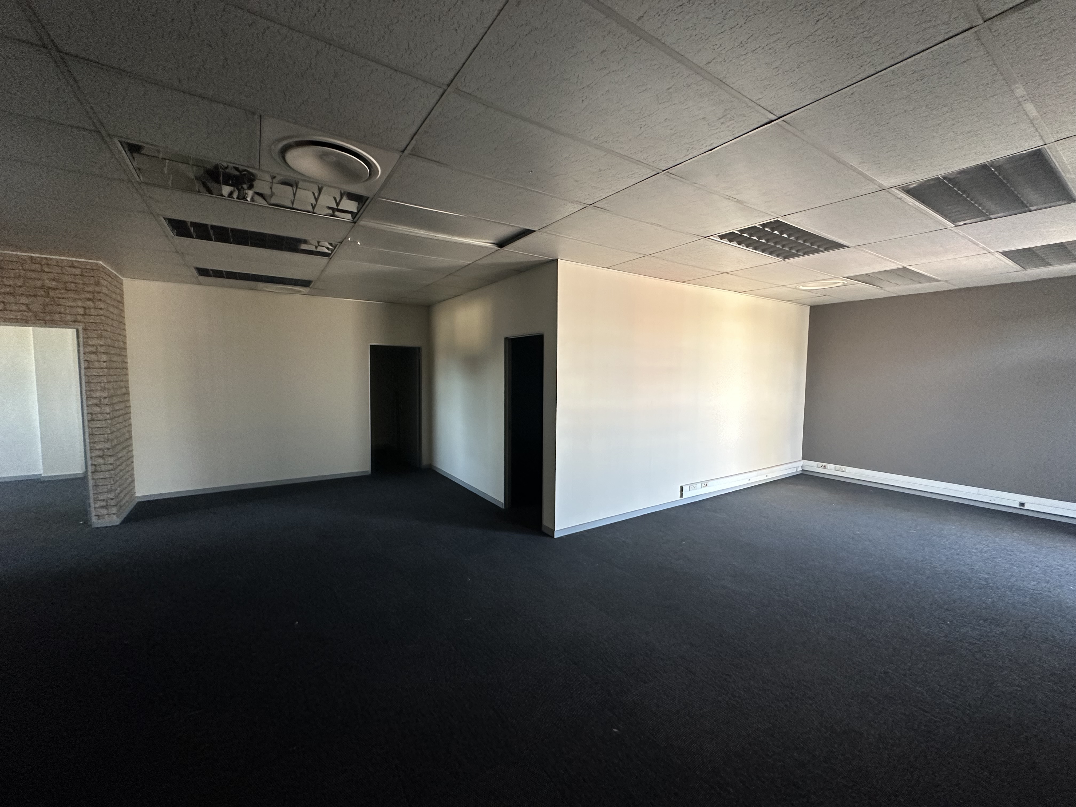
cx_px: 538
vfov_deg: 85.7
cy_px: 404
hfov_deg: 102.1
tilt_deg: -3.8
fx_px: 435
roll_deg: +0.4
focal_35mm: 14
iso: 320
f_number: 2.2
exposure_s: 1/95
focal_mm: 2.22
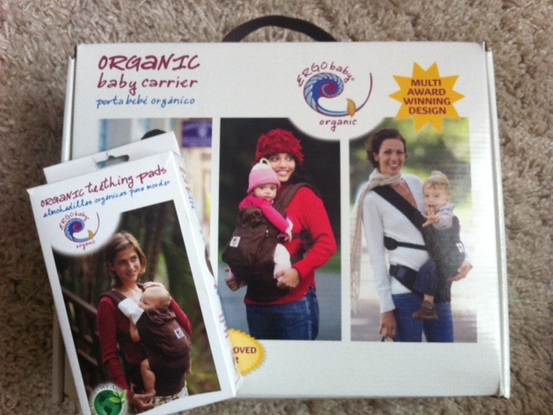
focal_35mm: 36
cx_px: 270
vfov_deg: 39.7
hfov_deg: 51.3
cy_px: 209
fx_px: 575
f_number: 2.8
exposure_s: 1/15
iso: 160
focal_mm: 3.85
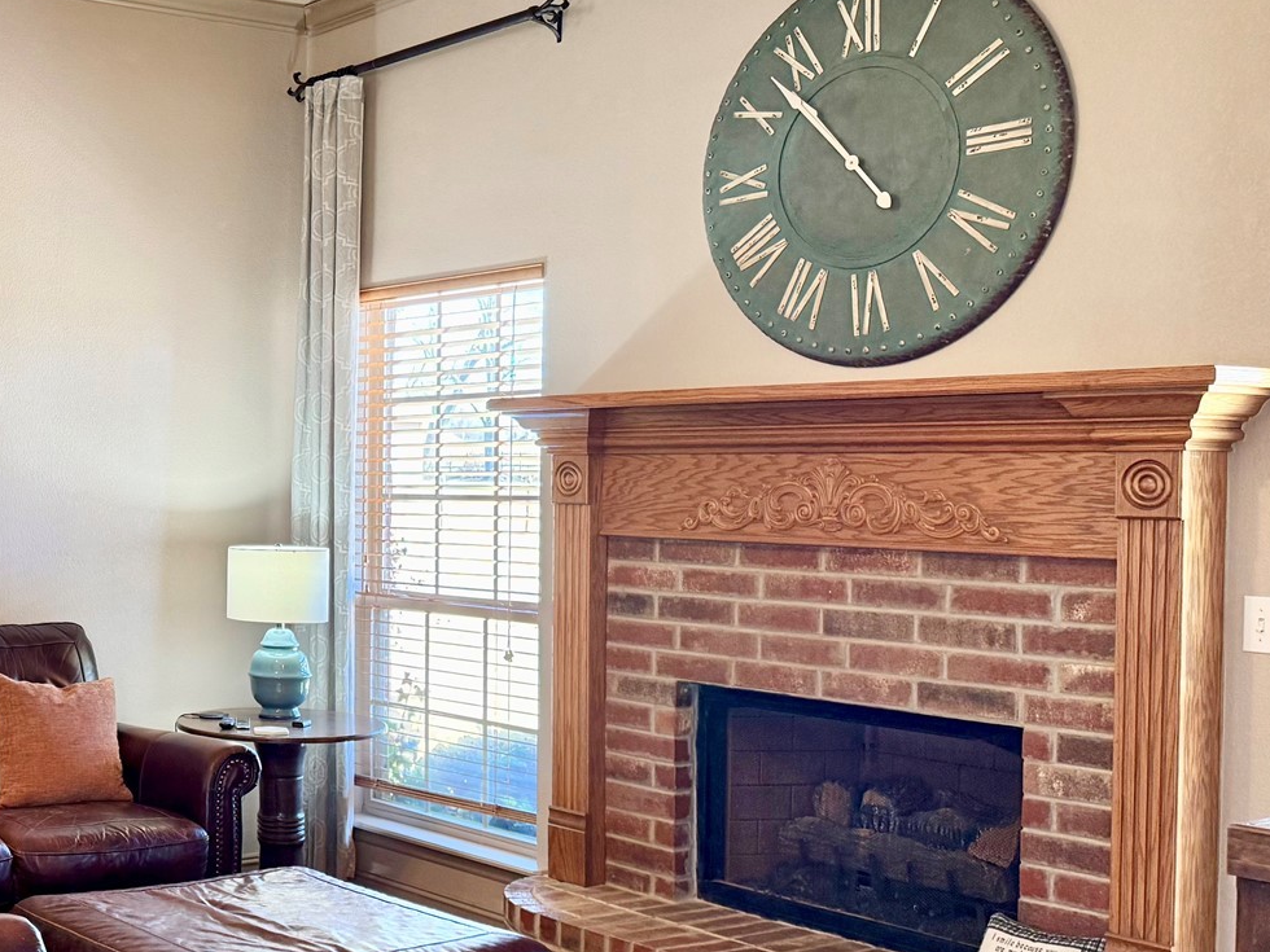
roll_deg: -0.7
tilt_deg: -0.1
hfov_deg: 36.8
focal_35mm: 47
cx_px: 35
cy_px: 506
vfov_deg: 30.9
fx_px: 1724
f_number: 1.78
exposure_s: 1/60
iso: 200
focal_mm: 6.76
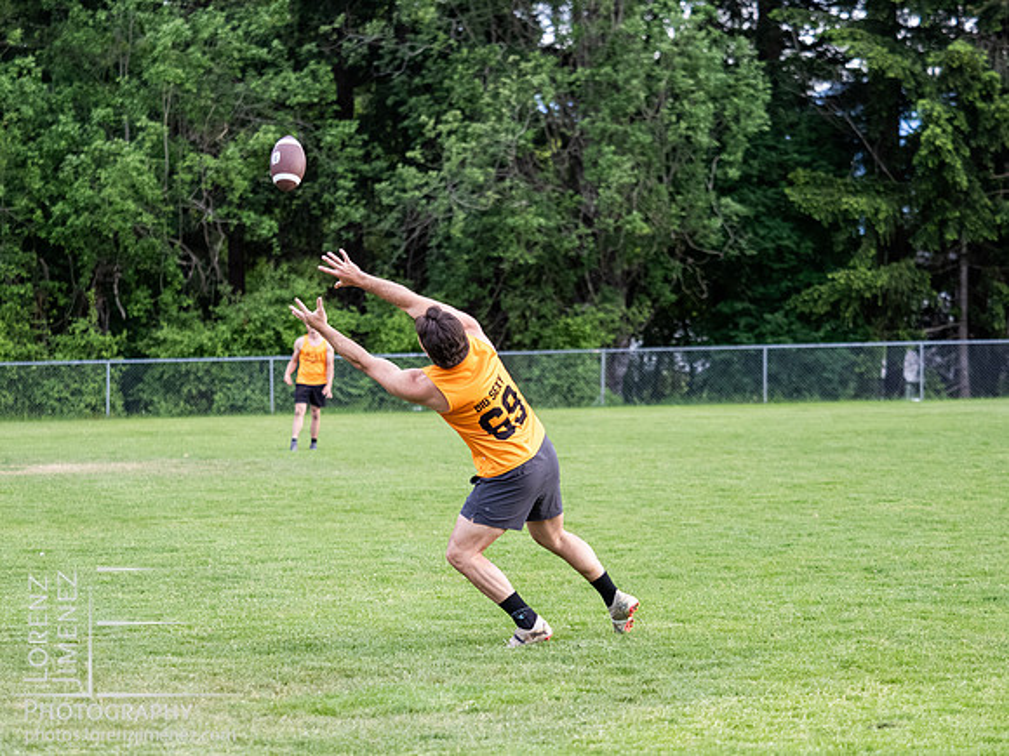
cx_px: 514
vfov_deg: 9.0
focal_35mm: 165
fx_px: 4801
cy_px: 378
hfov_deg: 12.0
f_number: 2.8
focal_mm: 79
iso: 1250
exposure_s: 1/1600
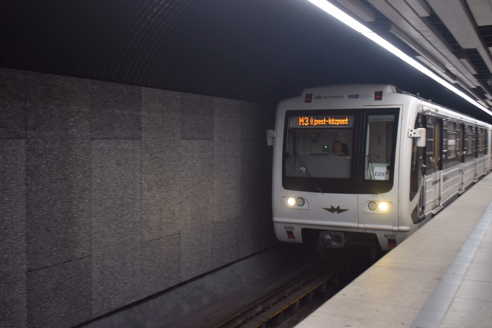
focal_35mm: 40
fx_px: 553
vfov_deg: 33.0
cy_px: 164
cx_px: 246
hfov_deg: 47.9
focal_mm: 27
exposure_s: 1/60
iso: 640
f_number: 4
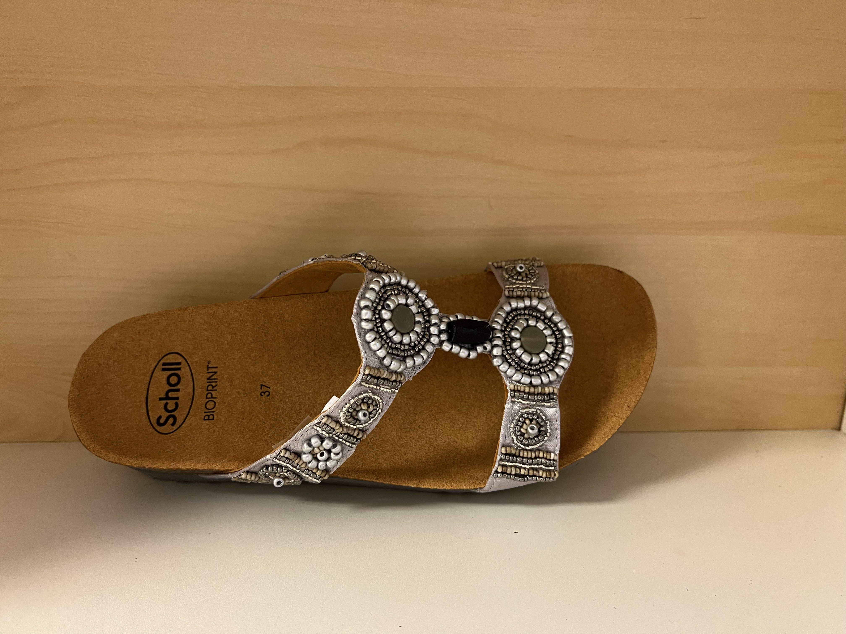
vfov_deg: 53.1
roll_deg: +0.1
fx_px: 635
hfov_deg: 67.3
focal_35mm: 26
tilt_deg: -15.5
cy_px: 317
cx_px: 423
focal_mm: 5.7
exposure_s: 1/50
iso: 320
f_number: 1.5
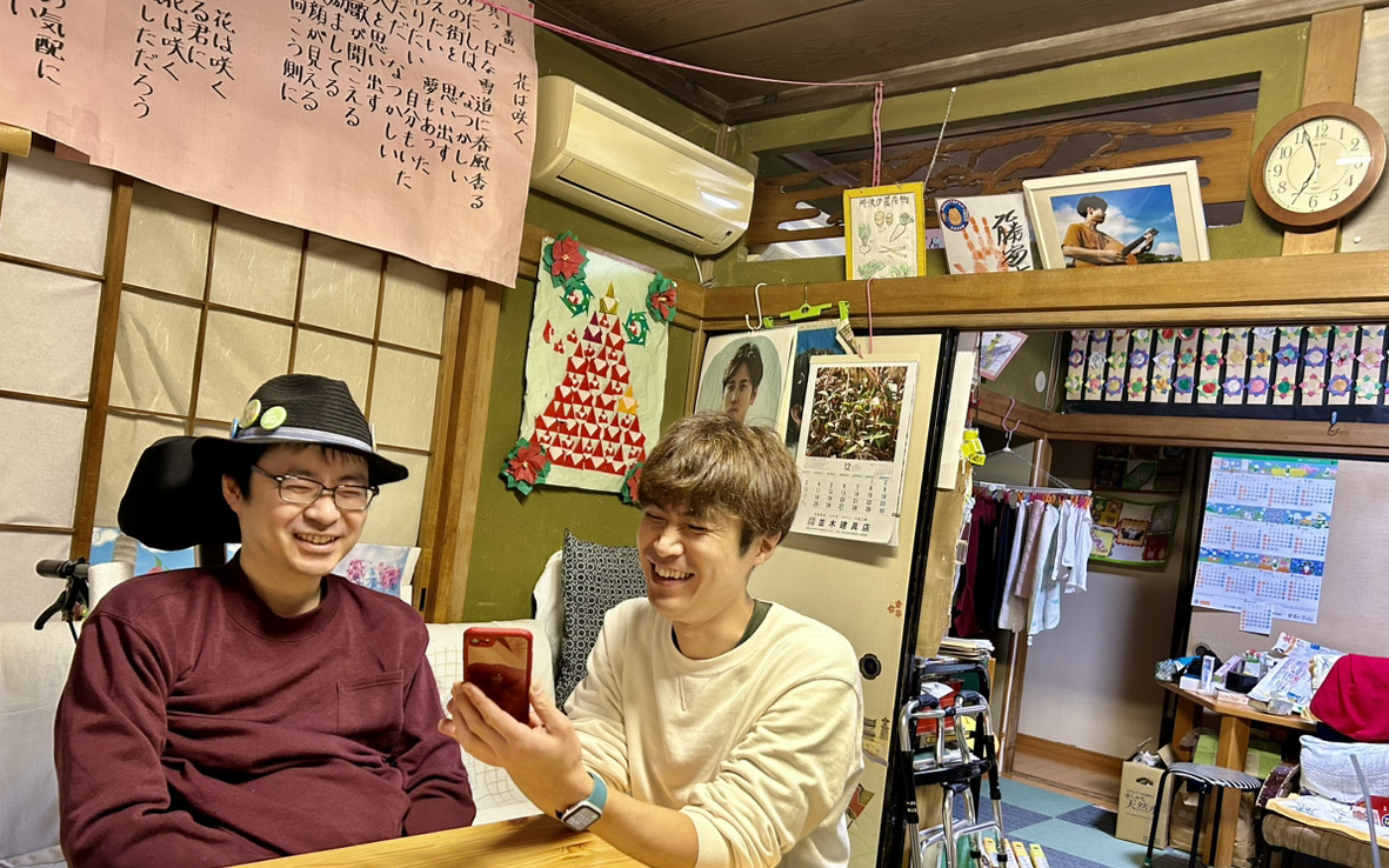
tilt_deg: -0.1
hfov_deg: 66.5
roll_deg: -6.9
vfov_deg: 44.4
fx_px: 1060
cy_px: 510
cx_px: 702
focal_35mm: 28
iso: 200
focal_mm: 5.7
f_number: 1.5
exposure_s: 1/50
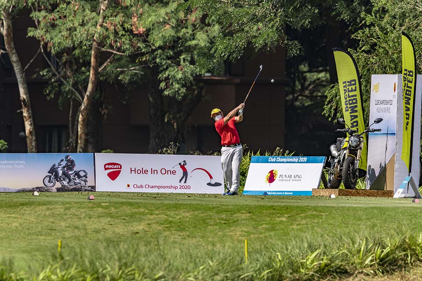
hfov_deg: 3.2
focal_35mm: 650
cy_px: 140
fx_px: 7619
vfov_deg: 2.1
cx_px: 211
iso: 180
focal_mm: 650
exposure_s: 1/1600
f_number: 8
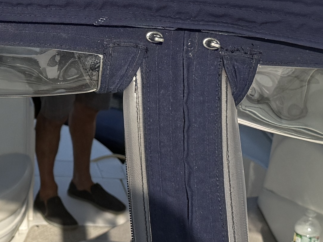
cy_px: 46
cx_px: -123
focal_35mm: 127
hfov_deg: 14.7
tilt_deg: -22.8
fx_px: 1185
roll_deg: -1.2
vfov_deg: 11.6
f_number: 1.78
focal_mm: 6.76
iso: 80
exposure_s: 1/5714
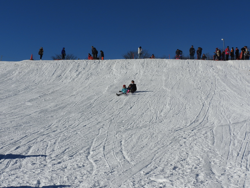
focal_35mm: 60
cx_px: 125
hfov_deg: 32.2
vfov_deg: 24.4
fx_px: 433
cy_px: 94
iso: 100
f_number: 6
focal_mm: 10.7
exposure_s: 1/1600
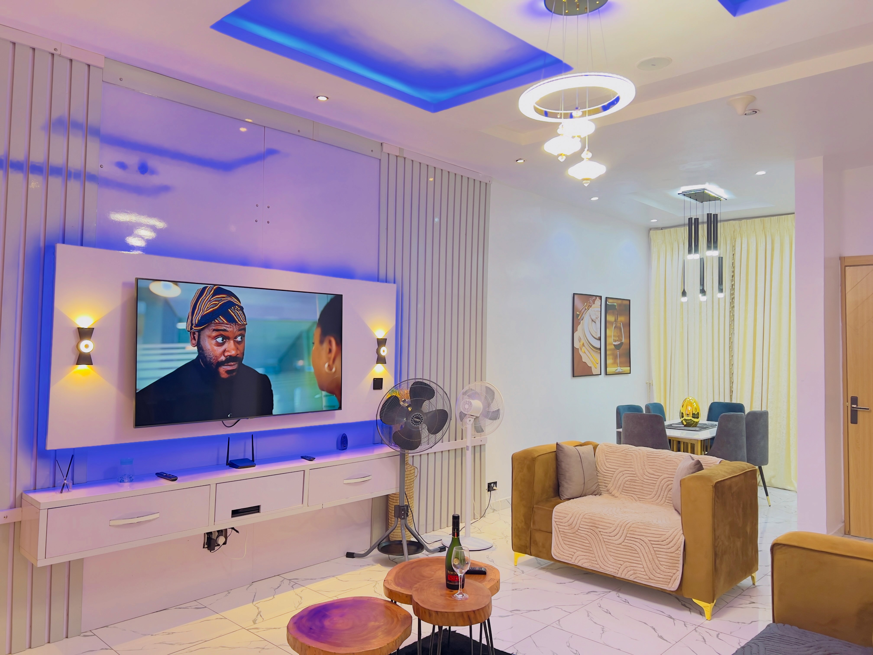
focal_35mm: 26
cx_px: 436
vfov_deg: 53.1
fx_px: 656
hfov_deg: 67.3
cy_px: 328
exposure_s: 1/50
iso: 80
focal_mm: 5.7
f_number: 1.5
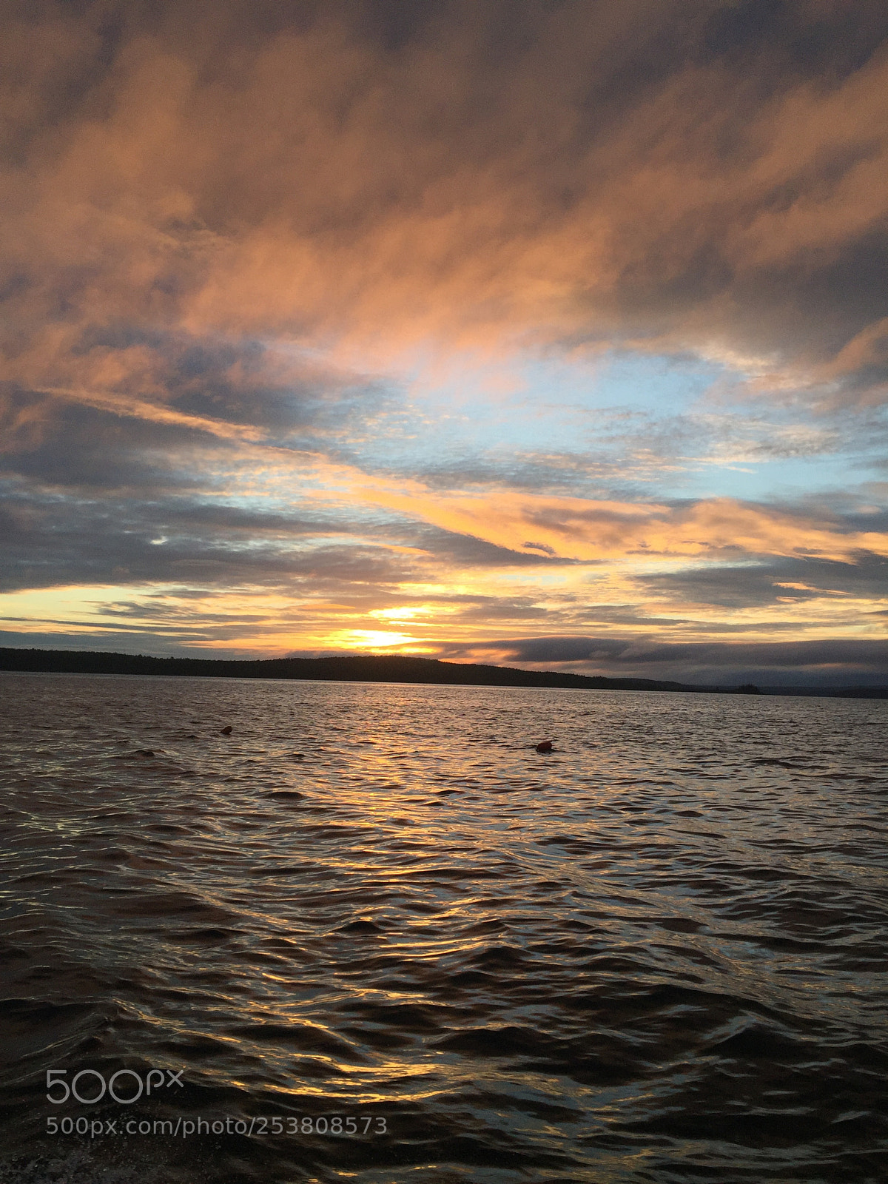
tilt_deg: +7.1
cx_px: 444
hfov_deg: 48.2
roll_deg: -1.5
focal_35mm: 29
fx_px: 992
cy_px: 592
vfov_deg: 61.7
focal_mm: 4.15
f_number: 2.2
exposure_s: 1/989
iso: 32
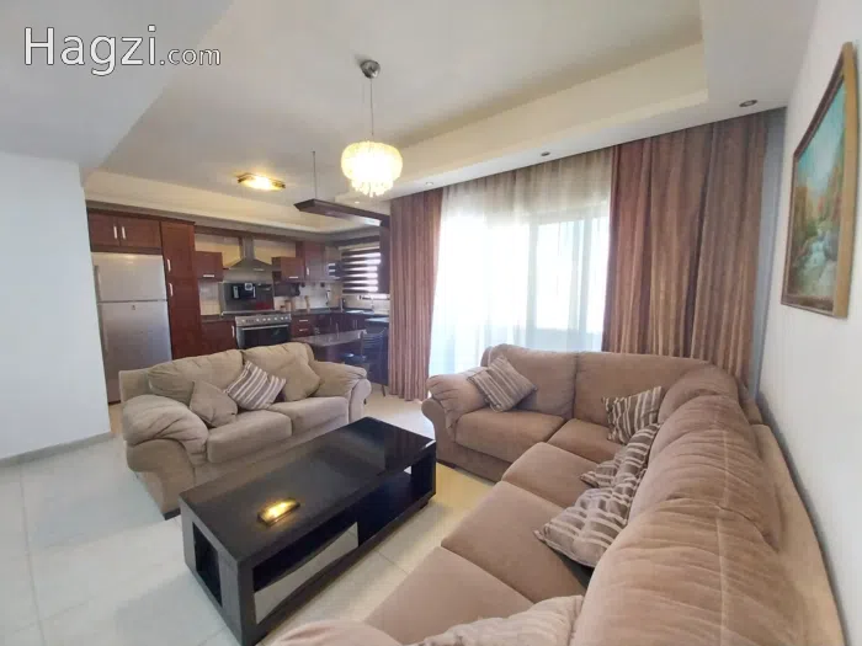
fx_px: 324
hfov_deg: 106.2
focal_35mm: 13
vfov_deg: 89.9
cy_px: 323
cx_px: 431
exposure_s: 1/33
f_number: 2.2
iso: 200
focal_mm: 1.3
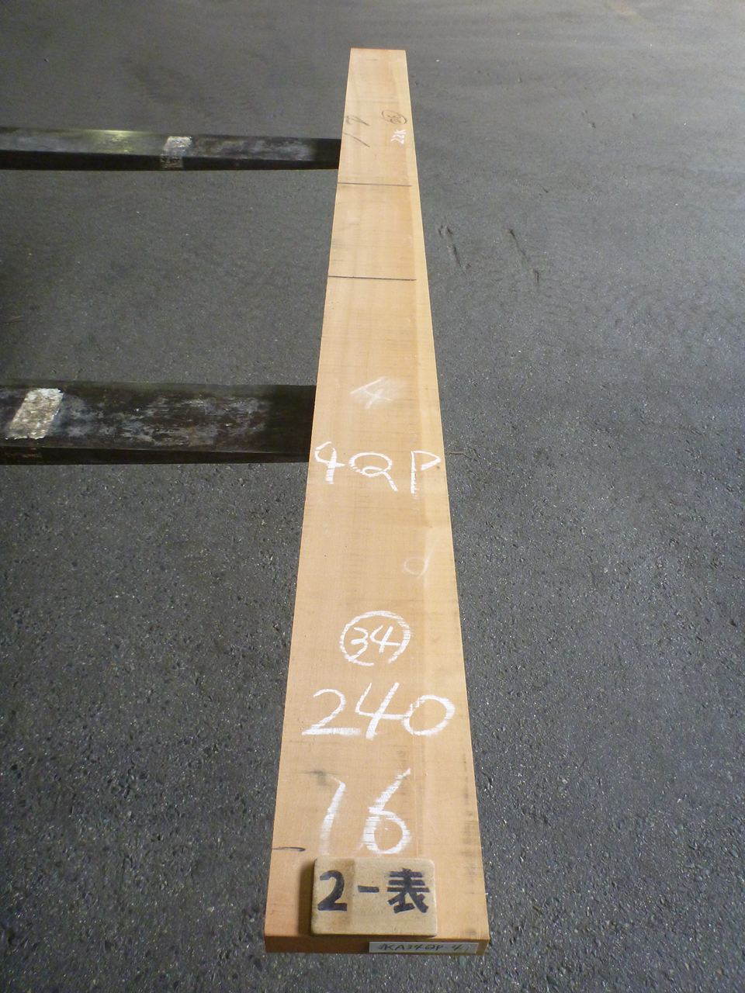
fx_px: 803
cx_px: 372
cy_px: 496
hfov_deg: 49.7
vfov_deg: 63.4
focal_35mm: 28
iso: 400
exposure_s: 1/40
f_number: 3.3
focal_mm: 4.9
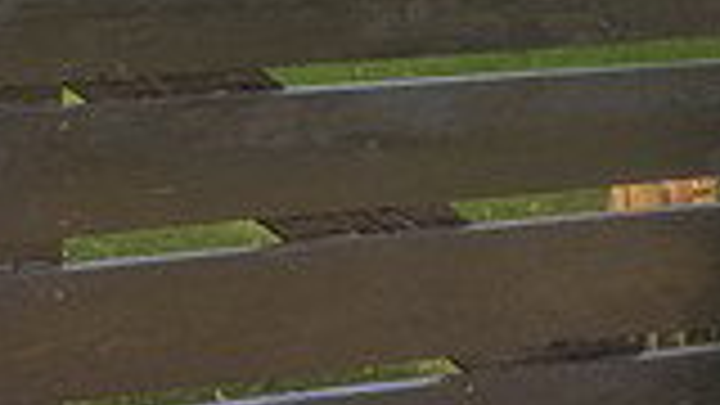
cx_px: -122
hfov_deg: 14.7
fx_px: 2711
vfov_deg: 8.4
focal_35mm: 142
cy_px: -176
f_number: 1.7
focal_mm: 4.2
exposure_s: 1/734
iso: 50
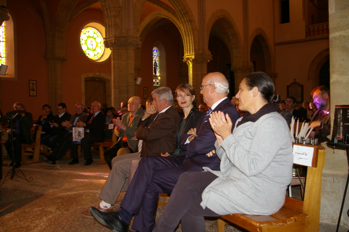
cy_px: 116
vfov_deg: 41.6
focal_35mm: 32
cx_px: 174
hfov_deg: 59.5
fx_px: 305
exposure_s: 1/30
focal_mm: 21
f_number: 4.5
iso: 400
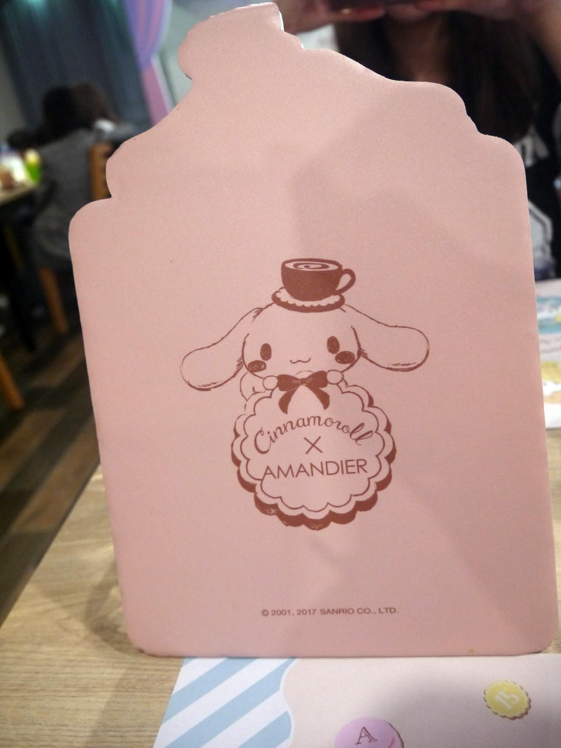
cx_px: 280
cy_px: 374
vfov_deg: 63.4
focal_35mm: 28
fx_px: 605
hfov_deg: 49.7
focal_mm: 14
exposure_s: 1/60
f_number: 3.5
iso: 1000
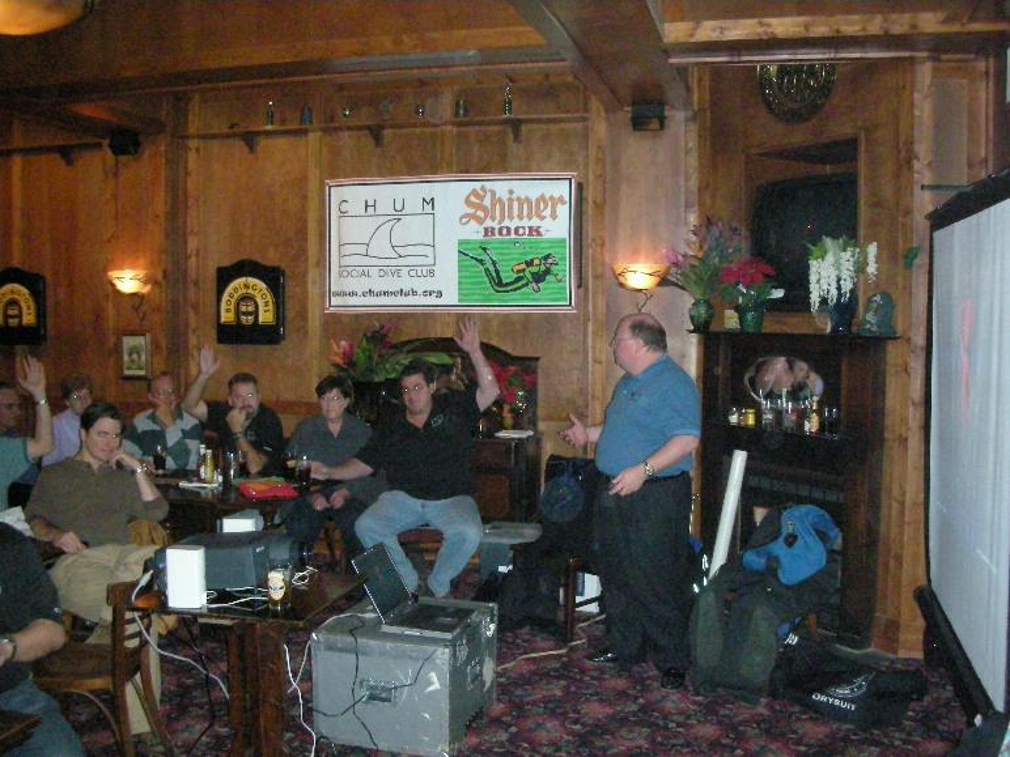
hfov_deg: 52.6
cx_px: 505
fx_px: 1021
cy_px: 378
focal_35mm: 35
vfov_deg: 40.7
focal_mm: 5.8
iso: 746
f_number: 2.8
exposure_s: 1/60
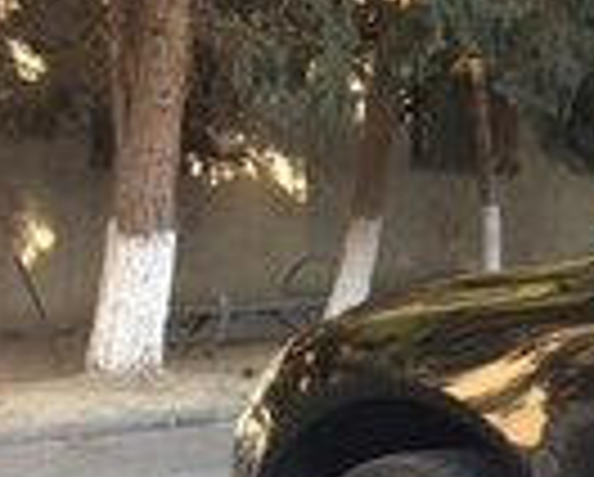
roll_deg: -0.8
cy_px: 214
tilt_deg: -1.9
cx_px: 1210
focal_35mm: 141
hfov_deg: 12.0
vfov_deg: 11.0
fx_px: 2482
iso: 40
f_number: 2.2
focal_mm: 4.15
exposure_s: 1/100
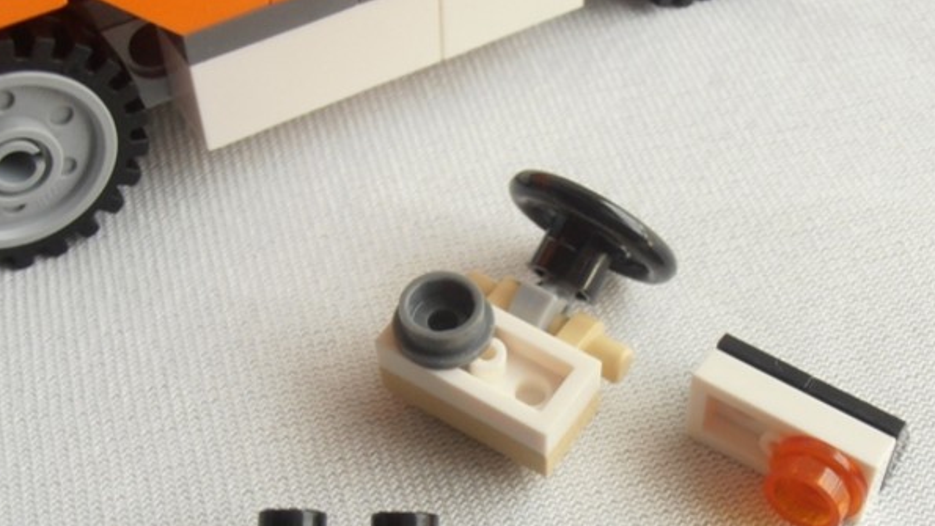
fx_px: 1513
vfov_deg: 19.4
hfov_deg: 34.2
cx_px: 556
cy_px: 453
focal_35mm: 61
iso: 125
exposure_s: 1/30
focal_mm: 6.61
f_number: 3.9
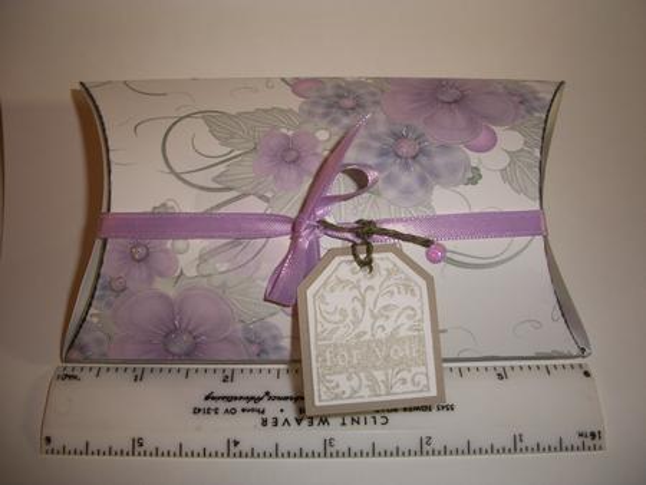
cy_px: 242
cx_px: 323
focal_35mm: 35
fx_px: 654
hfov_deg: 52.6
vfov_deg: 40.7
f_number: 3.1
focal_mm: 6.3
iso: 80
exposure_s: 1/60
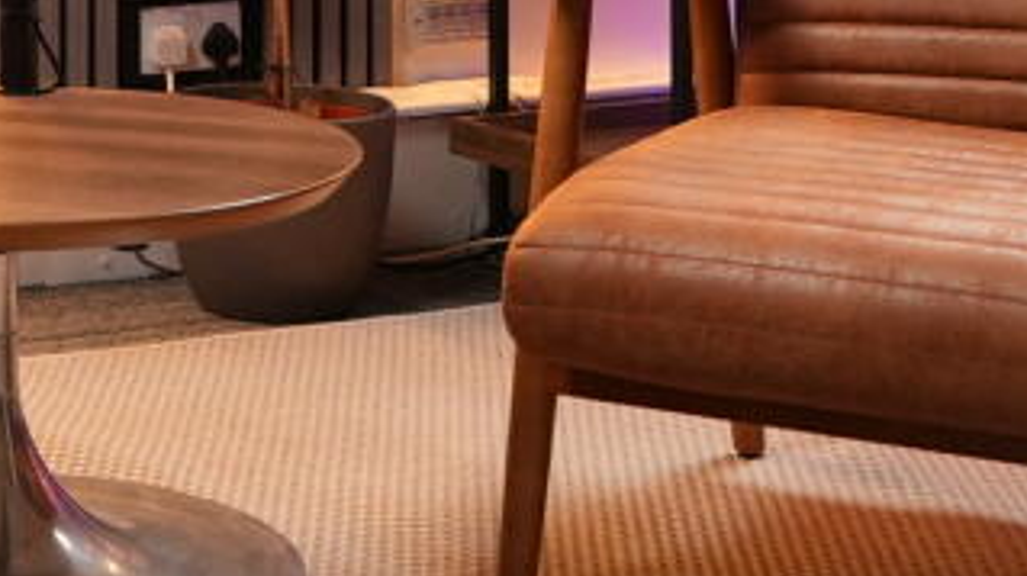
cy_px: -412
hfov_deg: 17.7
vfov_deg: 9.9
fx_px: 3157
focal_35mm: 116
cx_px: -148
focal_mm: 21
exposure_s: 1/100
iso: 800
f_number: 2.8
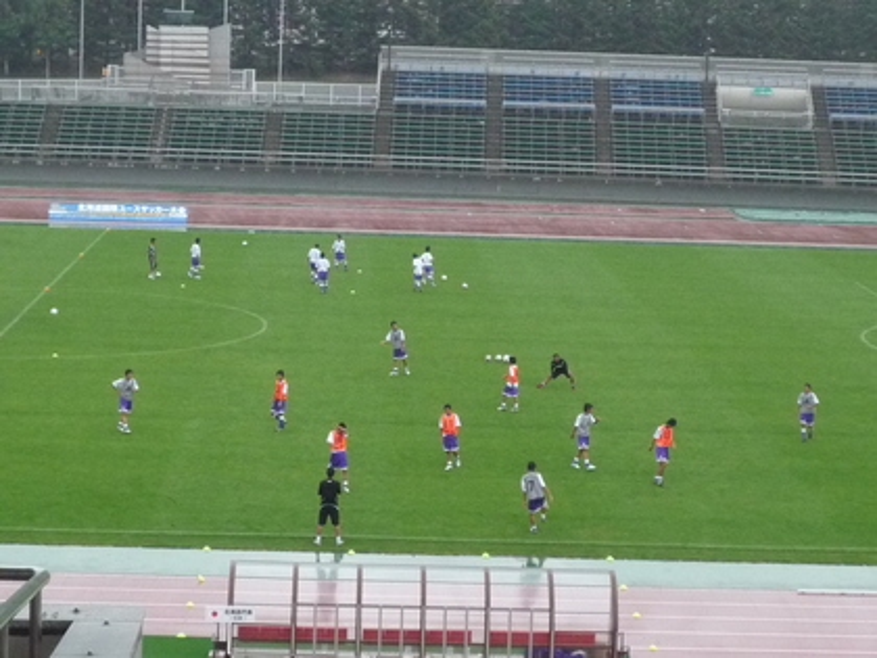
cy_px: 329
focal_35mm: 106
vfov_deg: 14.0
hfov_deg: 18.5
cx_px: 438
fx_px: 2686
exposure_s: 1/400
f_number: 4.7
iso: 400
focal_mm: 10.4
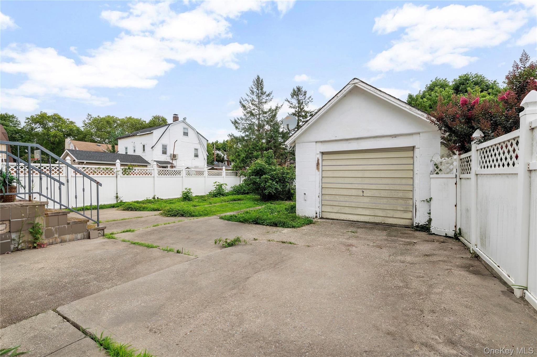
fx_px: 224
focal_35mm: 15
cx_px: 268
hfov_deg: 100.4
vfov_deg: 77.2
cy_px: 178
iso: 100
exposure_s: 1/50
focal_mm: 15
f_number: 8
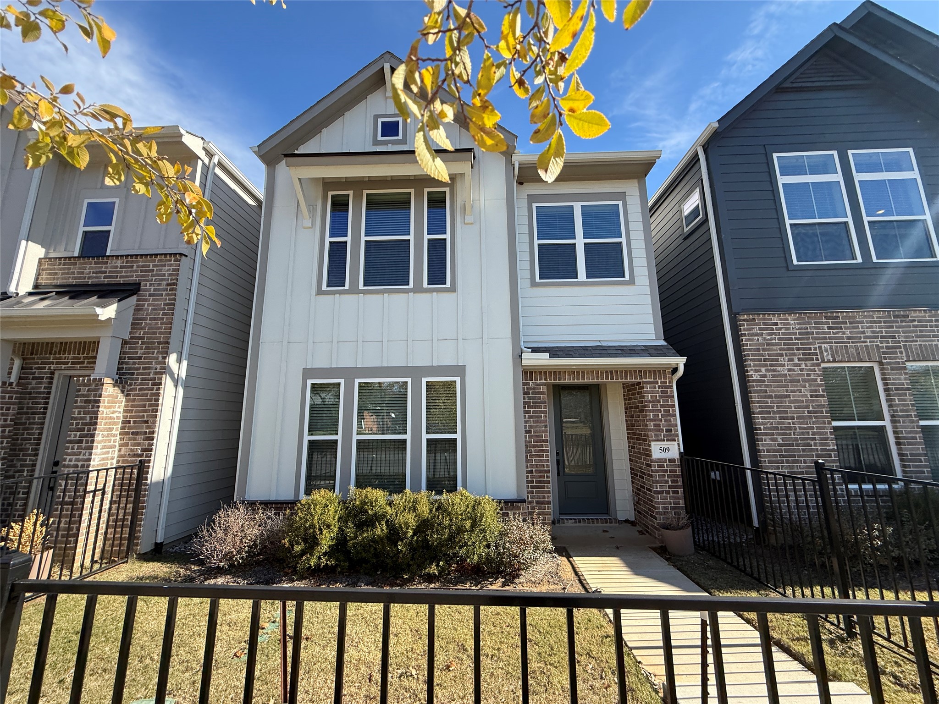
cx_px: 470
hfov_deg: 102.1
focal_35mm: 14
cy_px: 352
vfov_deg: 85.7
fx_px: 380
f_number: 2.2
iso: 50
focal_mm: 2.22
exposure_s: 1/751
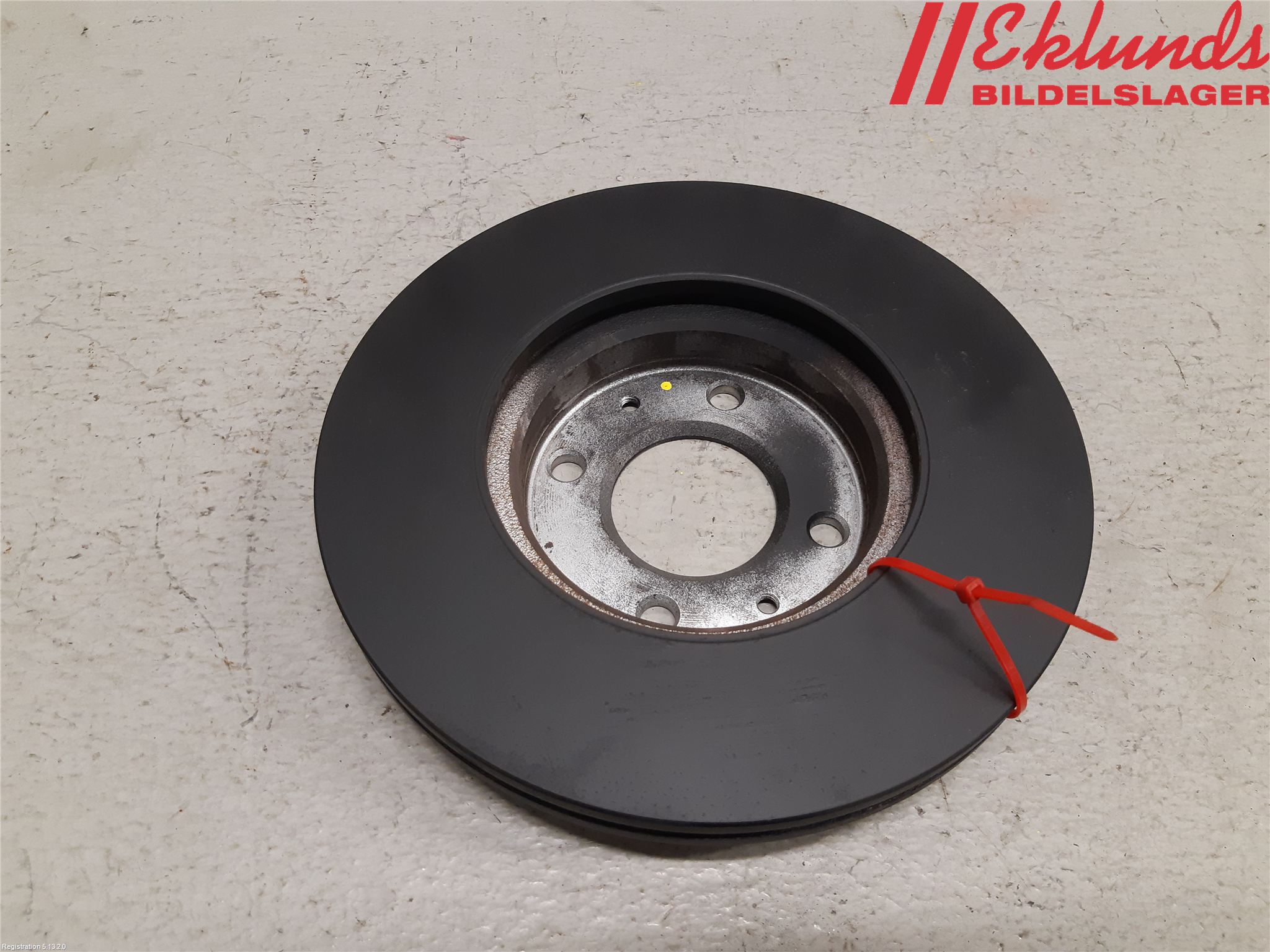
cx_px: 635
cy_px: 476
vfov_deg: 53.1
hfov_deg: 67.3
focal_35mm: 26
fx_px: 954
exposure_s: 1/50
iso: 160
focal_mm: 3.93
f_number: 1.7
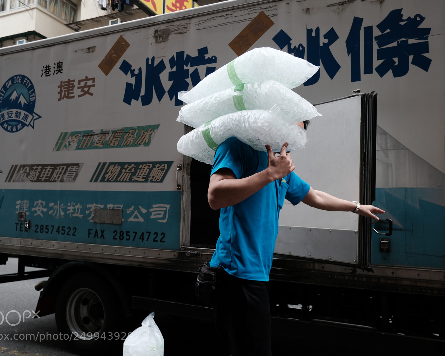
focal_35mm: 31
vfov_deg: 47.1
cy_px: 181
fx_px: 408
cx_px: 228
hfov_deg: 57.2
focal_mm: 18
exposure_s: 1/250
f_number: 4
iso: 400
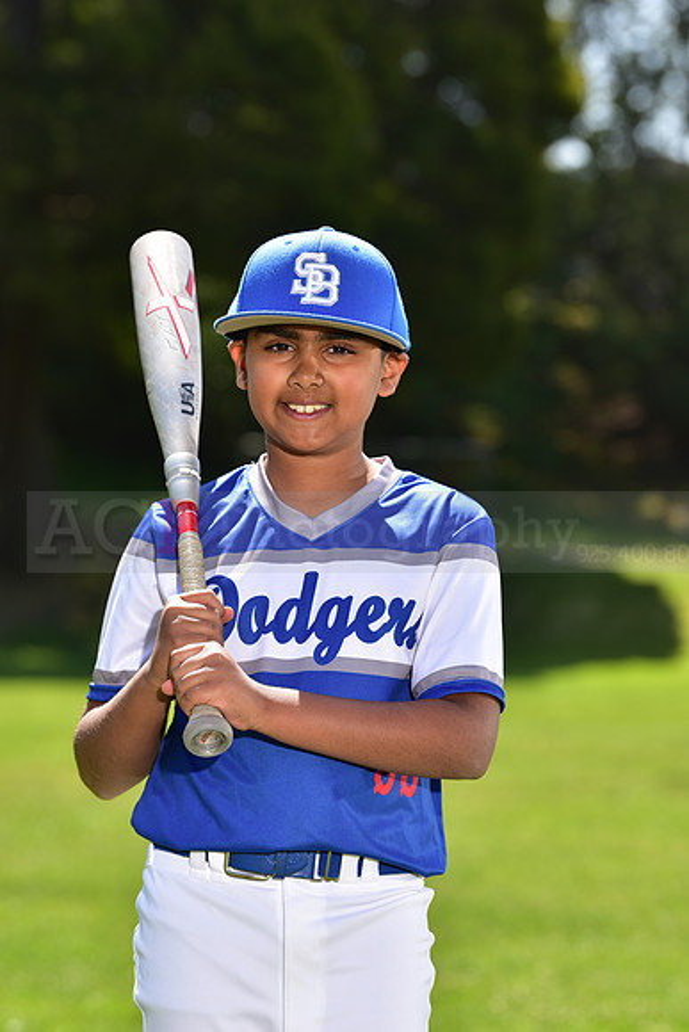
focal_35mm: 155
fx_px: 4447
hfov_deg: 8.9
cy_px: 516
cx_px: 344
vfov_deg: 13.2
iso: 80
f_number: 5.6
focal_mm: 155
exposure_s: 1/200
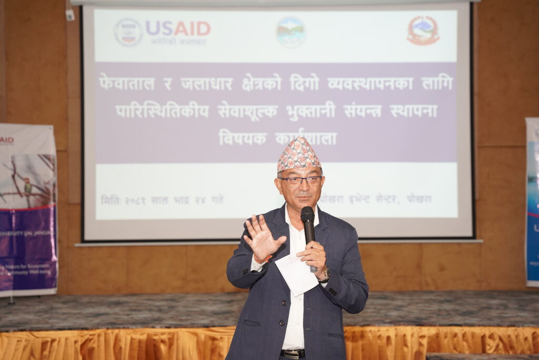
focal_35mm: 63
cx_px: 270
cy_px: 180
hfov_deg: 31.7
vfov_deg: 21.5
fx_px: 948
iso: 2500
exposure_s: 1/160
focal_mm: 63.3
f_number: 4
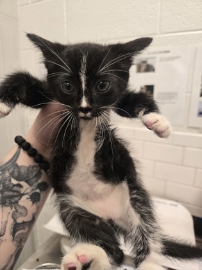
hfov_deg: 58.9
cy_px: 135
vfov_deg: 73.9
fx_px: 179
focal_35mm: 23
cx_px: 101
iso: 160
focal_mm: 5.4
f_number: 1.8
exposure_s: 1/120
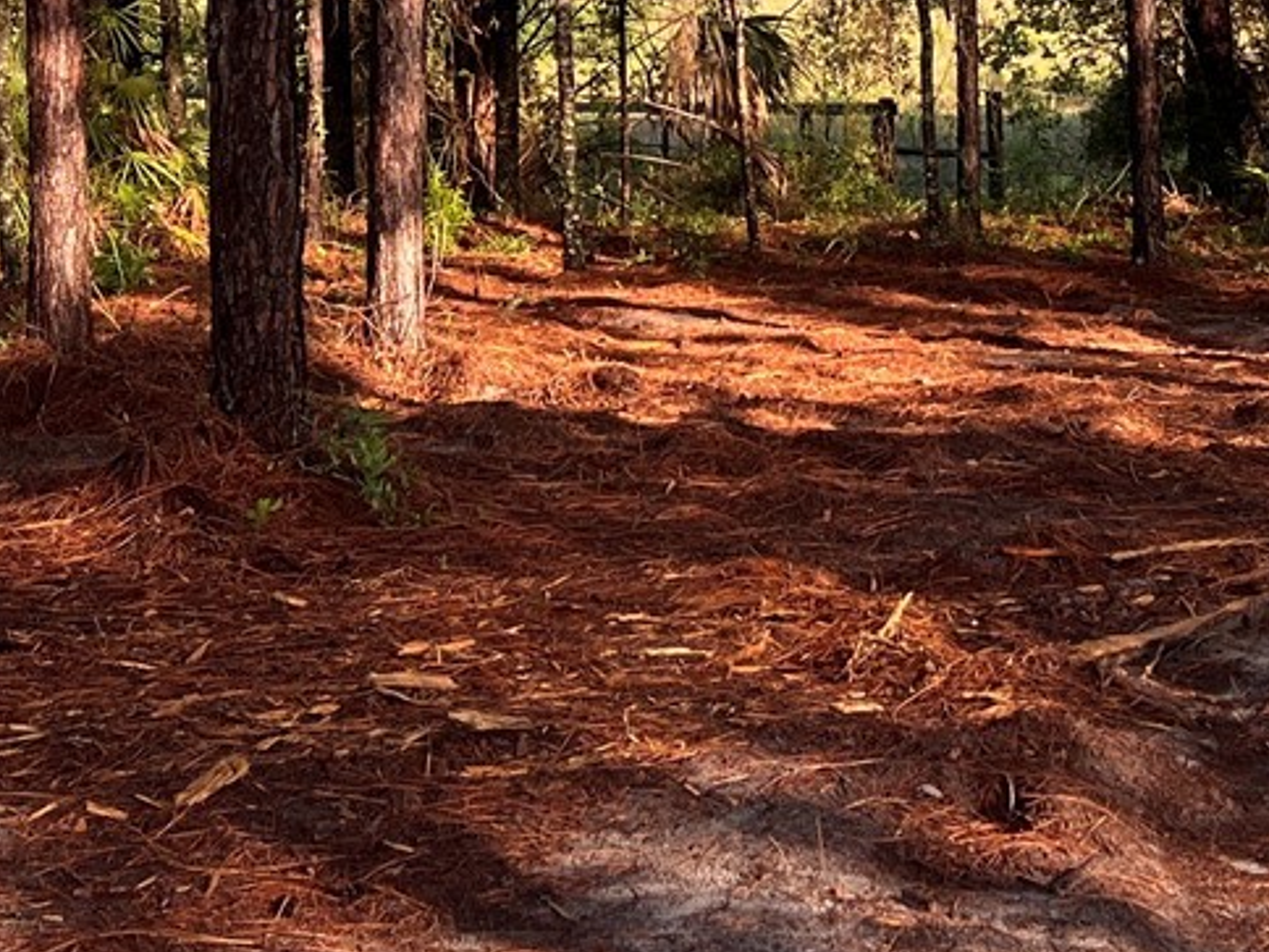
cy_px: -110
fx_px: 3153
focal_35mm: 86
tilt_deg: +1.7
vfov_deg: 16.6
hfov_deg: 22.8
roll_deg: +1.8
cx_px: 648
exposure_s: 1/621
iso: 50
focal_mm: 5.7
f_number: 1.5
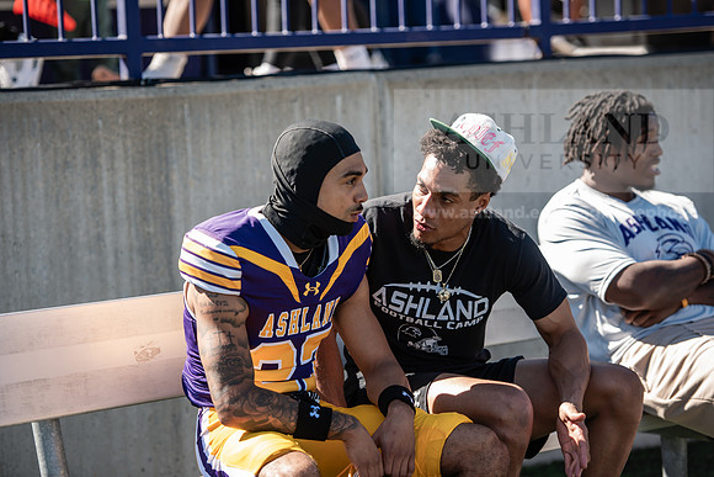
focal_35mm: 130
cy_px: 238
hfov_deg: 15.8
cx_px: 357
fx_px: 2579
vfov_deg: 10.6
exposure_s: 1/500
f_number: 3.2
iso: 125
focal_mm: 130
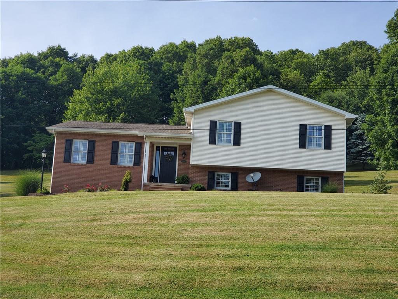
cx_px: 199
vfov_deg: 28.0
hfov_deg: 36.8
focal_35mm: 52
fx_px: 598
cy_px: 150
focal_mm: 6
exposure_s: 1/463
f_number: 2.4
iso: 50
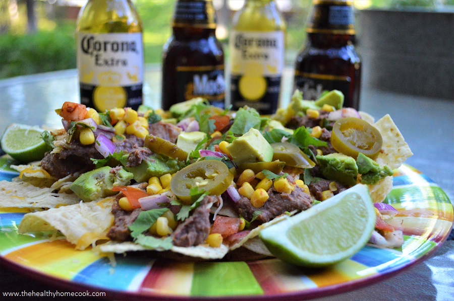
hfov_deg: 46.4
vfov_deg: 31.8
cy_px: 150
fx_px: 529
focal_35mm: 42
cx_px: 227
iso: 3200
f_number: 4.5
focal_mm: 28
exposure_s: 1/320
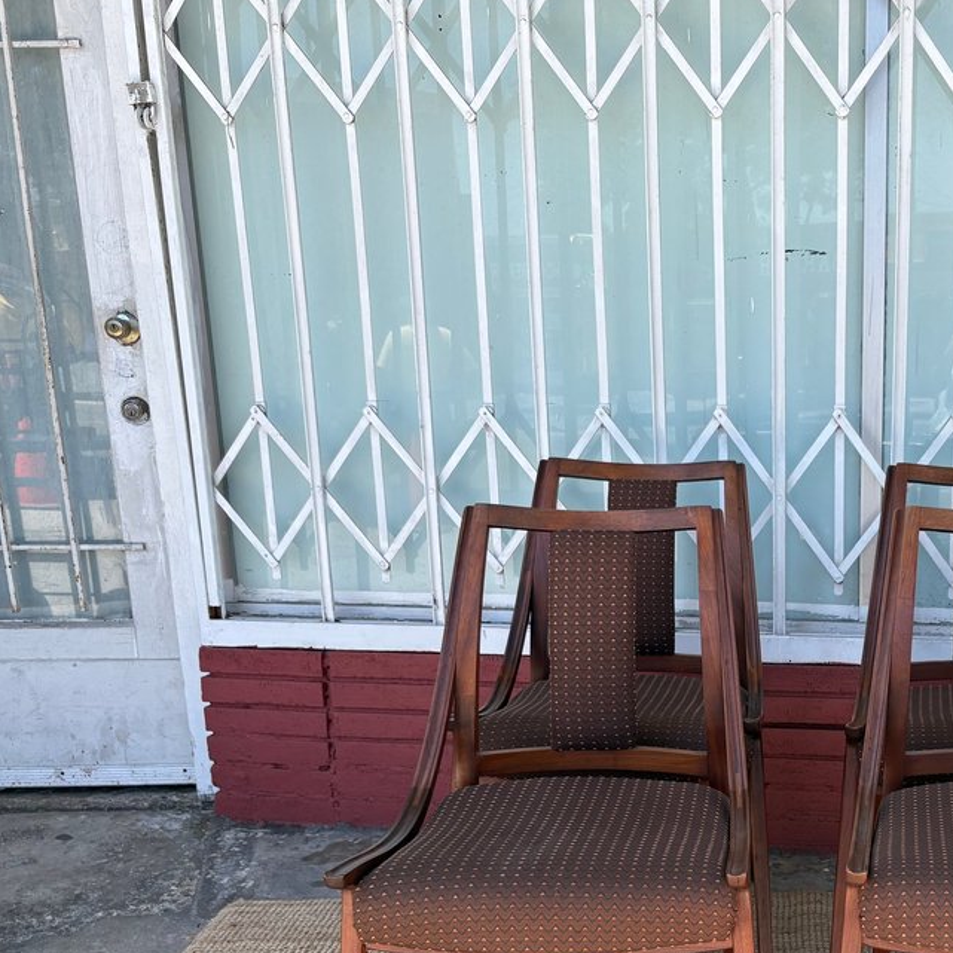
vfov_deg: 38.6
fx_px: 1339
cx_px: 794
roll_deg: -0.4
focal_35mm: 43
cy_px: 657
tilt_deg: -13.7
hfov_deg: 37.4
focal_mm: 5.96
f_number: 1.6
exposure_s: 1/687
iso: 50
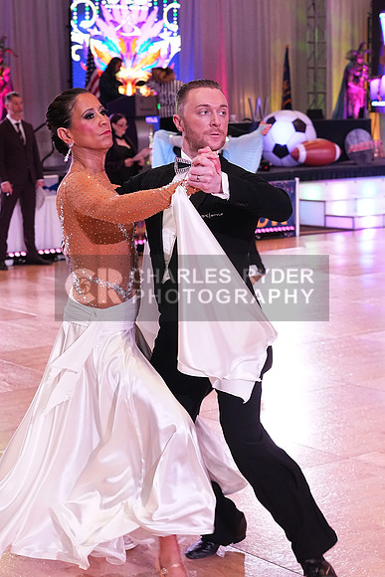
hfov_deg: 18.7
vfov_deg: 27.7
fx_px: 1170
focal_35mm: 73
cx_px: 192
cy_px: 288
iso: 3200
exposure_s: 1/320
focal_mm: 49
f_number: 5
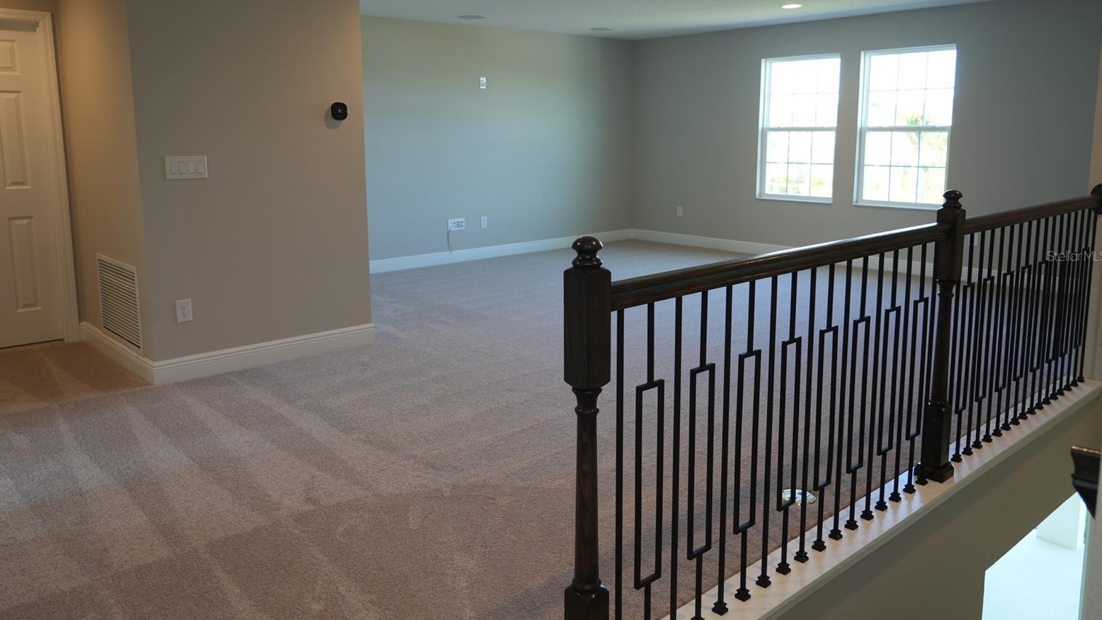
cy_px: 256
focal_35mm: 28
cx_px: 543
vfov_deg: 41.3
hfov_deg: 67.9
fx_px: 818
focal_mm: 26
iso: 500
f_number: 4
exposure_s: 1/60
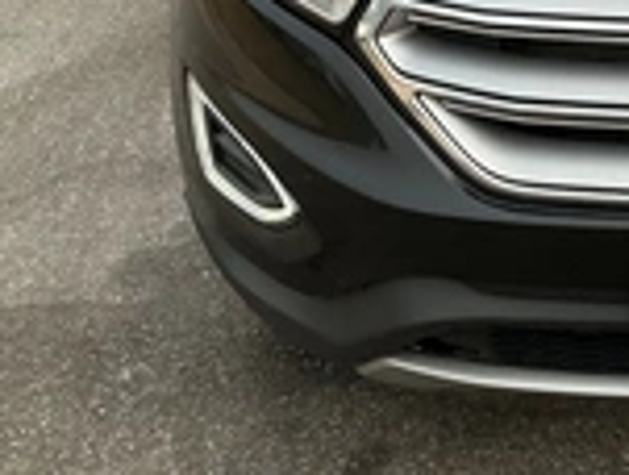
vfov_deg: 19.5
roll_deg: -1.6
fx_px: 1348
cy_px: 17
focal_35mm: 74
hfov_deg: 24.1
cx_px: 733
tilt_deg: -20.5
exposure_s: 1/709
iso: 25
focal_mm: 3
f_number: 1.8
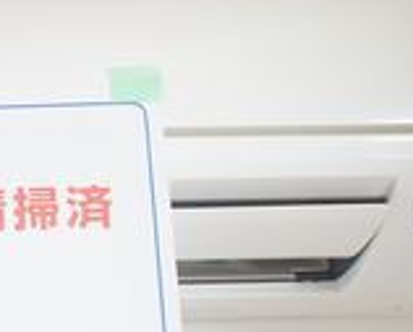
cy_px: 188
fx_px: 869
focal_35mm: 71
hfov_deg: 25.0
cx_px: -29
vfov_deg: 21.6
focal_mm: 16
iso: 640
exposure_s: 1/60
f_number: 4
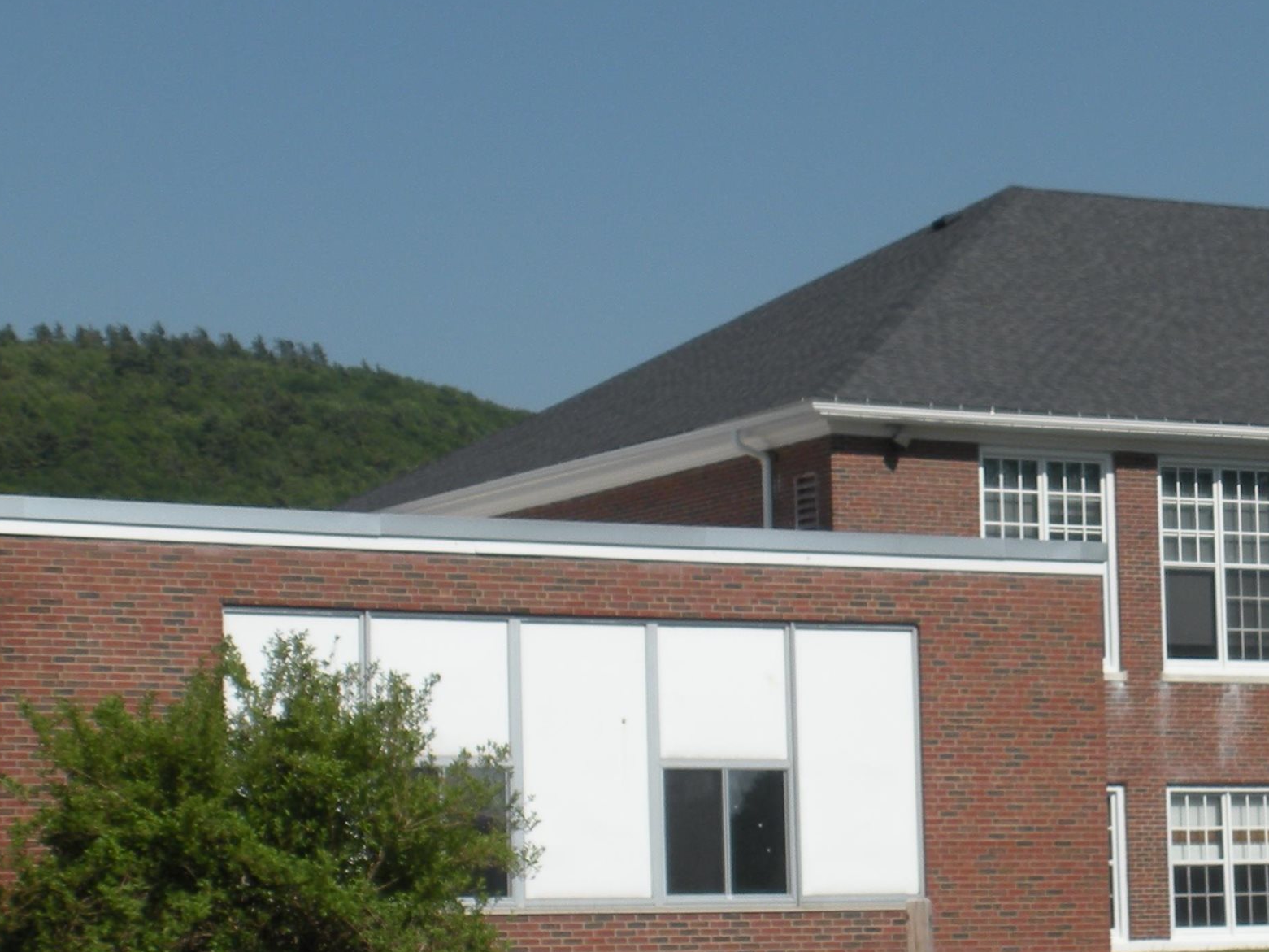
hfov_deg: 15.9
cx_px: 1199
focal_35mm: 122
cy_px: 474
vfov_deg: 12.1
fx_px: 4473
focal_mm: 11.2
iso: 64
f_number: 4.6
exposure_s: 1/882
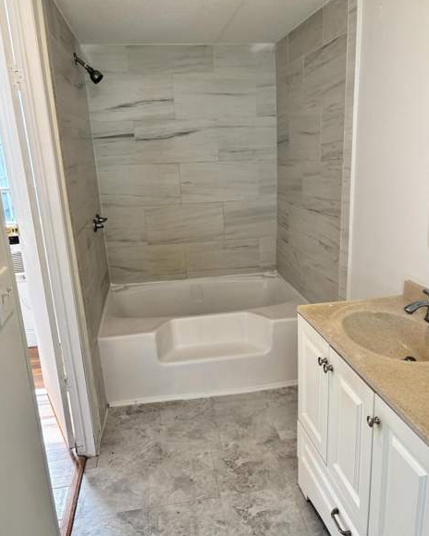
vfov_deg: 62.2
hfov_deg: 51.5
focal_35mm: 28
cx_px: 219
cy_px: 275
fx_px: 444
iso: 64
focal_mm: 5.96
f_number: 1.6
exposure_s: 1/121
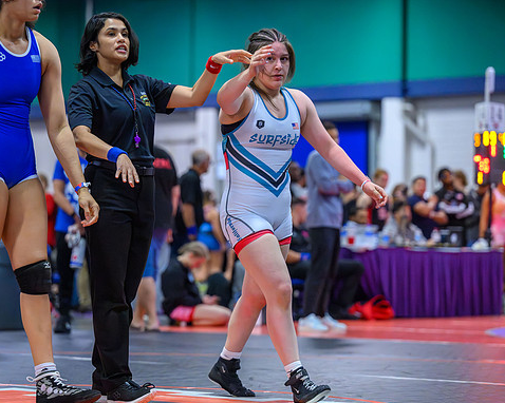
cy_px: 203
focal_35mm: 131
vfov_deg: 11.8
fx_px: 1957
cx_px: 236
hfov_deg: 14.7
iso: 18000
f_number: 3.2
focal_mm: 115
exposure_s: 1/800
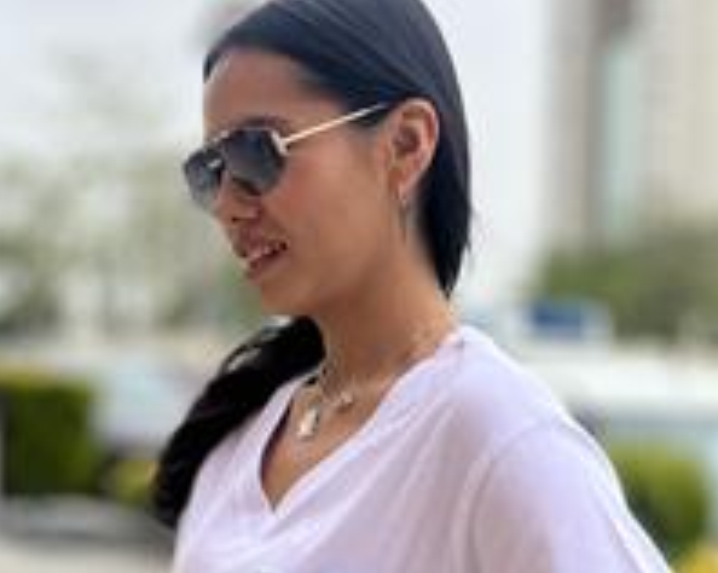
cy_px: 455
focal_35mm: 53
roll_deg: -0.4
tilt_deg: -0.1
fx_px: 1125
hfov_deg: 35.3
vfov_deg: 28.0
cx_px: 301
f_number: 1.5
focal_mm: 5.7
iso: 50
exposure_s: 1/3077
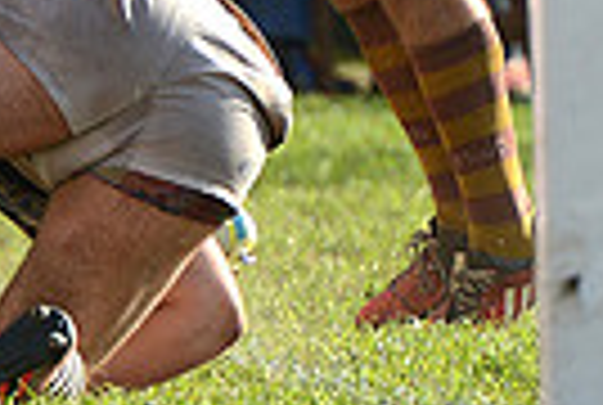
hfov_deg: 1.8
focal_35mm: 1166
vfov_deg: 1.2
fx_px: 19574
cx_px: -243
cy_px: -173
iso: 320
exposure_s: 1/1250
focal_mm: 270
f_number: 4
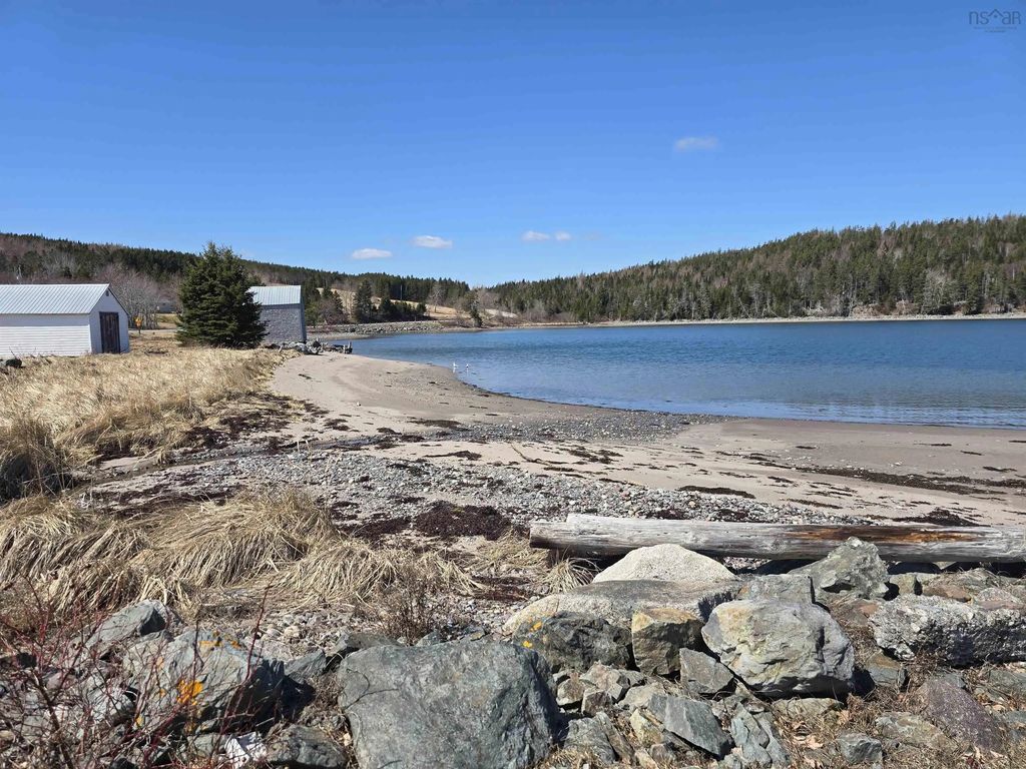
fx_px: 682
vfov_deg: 58.9
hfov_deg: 73.9
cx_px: 513
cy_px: 384
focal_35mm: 23
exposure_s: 1/792
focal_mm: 6.3
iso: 12
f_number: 1.7
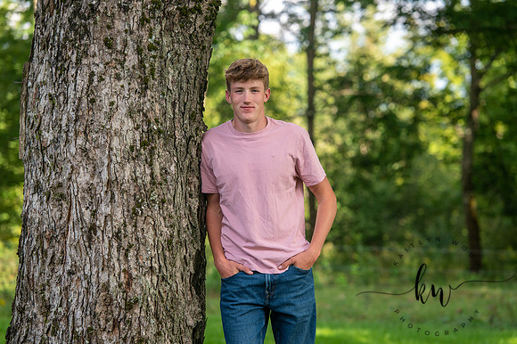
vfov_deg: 9.5
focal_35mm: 145
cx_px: 258
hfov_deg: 14.2
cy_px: 172
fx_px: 2081
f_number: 4.5
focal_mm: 145
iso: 400
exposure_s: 1/250
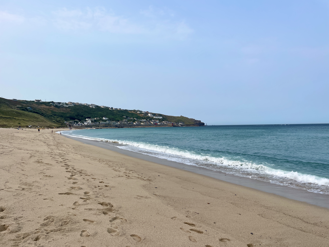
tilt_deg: +0.2
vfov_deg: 53.1
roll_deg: -0.1
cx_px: 164
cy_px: 124
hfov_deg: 67.3
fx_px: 247
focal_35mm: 26
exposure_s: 1/3610
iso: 32
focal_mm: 4.2
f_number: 1.6
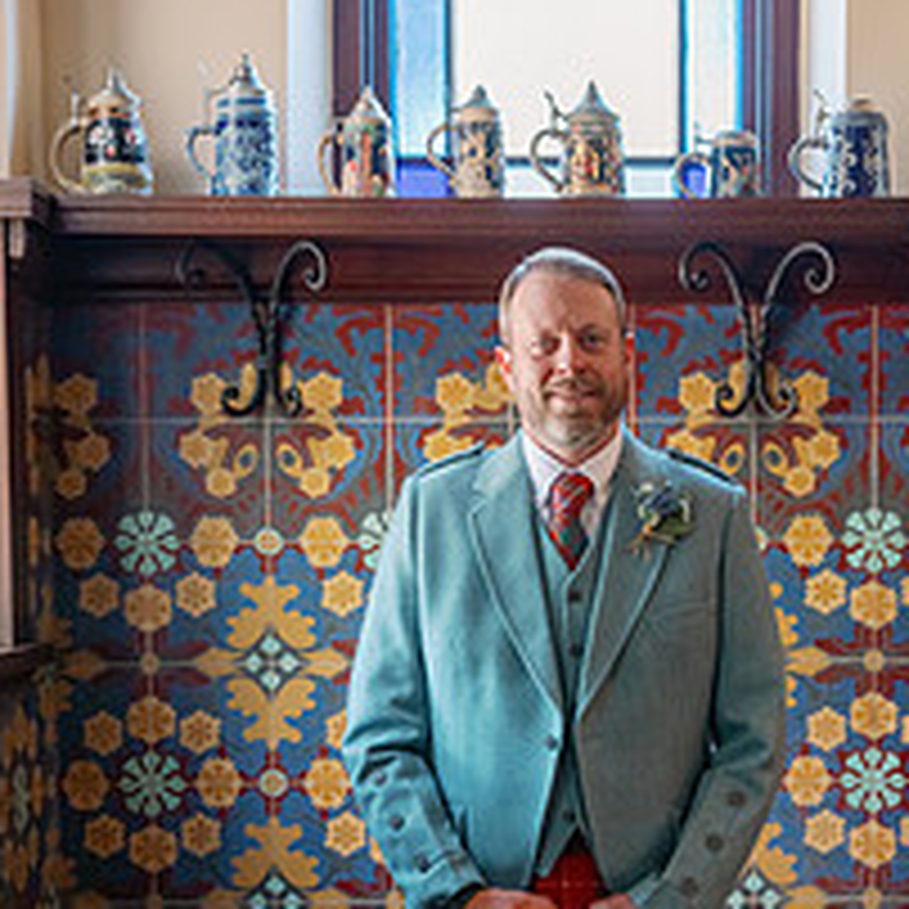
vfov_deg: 23.0
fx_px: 2198
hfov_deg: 23.3
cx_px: 585
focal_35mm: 74
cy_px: 738
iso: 1250
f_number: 2.8
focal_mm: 39
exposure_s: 1/160
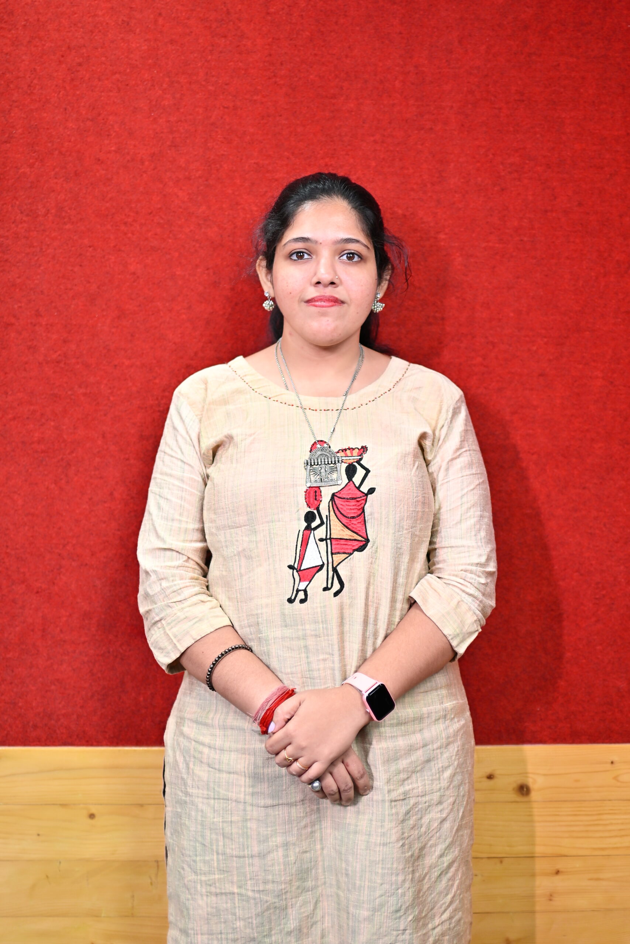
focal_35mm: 52
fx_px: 1365
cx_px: 315
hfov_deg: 26.0
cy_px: 472
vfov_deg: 38.2
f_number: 1.4
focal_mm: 35
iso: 125
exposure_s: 1/100
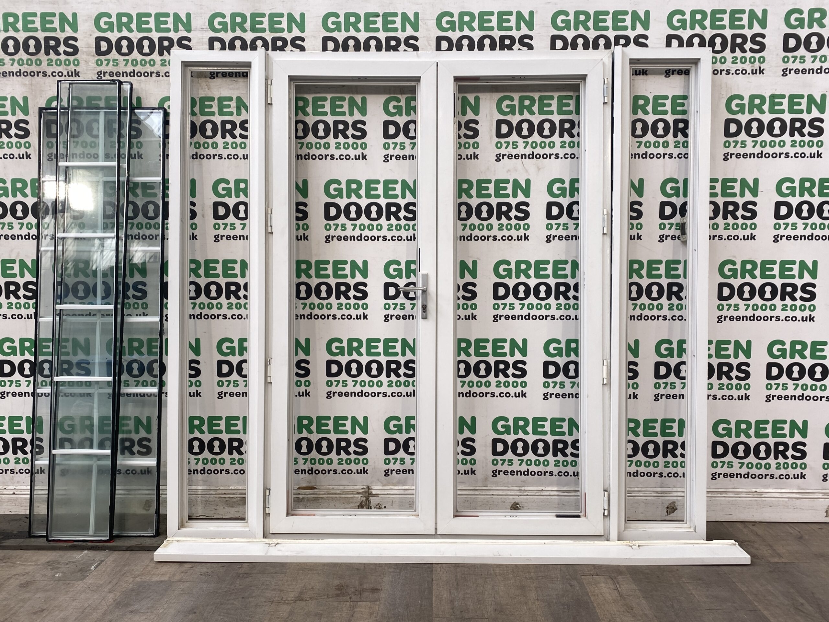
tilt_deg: -5.7
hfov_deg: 67.3
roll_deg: -0.1
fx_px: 623
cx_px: 414
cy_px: 311
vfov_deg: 53.1
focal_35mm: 26
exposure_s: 1/192
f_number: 1.8
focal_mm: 4.25
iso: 32
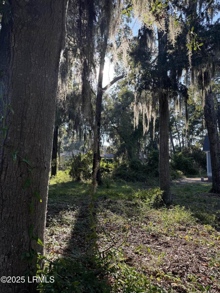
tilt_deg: +4.4
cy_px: 146
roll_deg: +0.3
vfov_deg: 71.6
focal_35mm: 24
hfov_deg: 56.8
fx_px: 203
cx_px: 110
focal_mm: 6.76
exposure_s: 1/931
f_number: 1.78
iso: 100
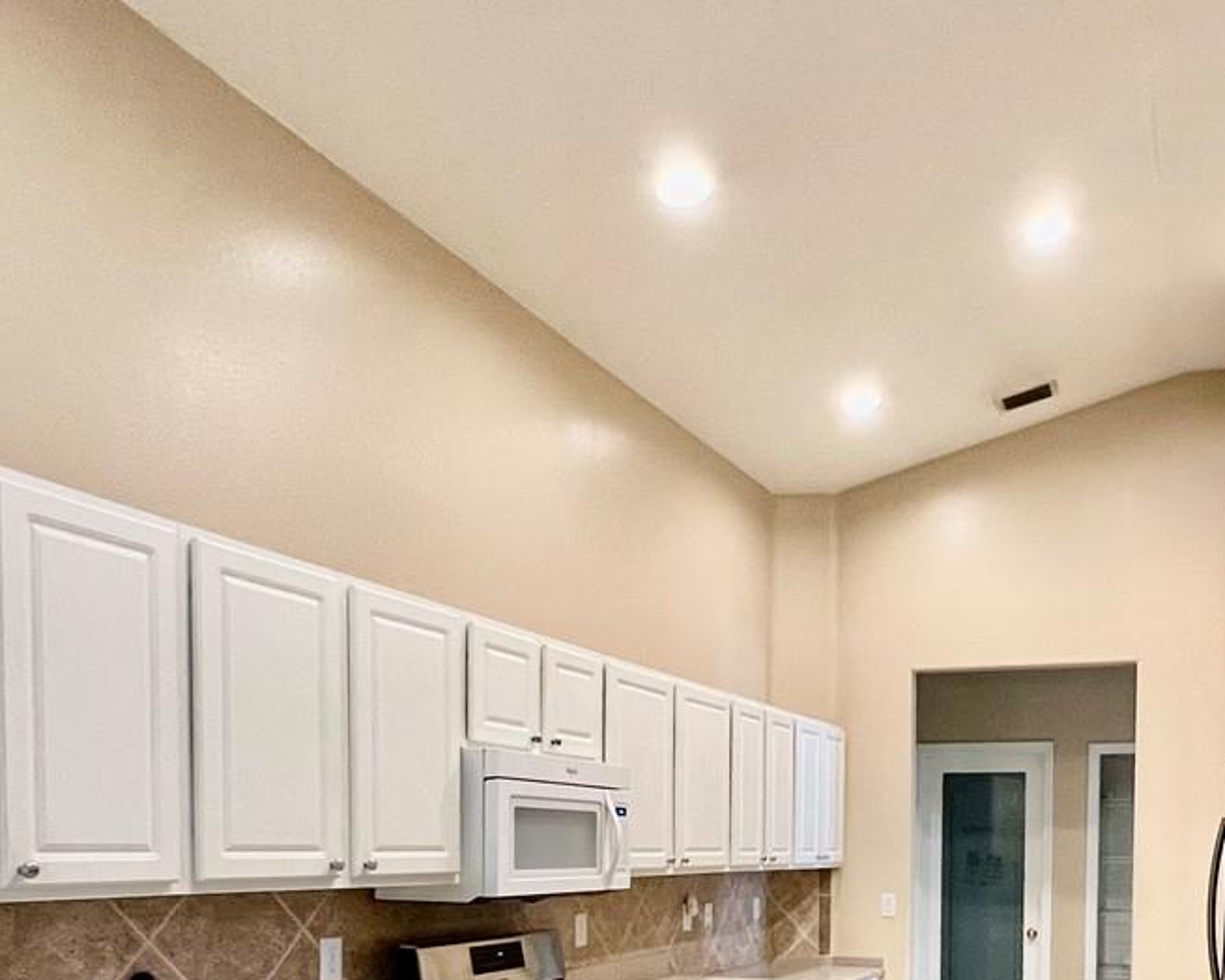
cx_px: 894
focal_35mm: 31
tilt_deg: -2.6
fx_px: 1124
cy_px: 903
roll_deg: -0.2
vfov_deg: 42.7
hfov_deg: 54.9
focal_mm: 1.57
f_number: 1.8
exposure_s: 1/60
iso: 320
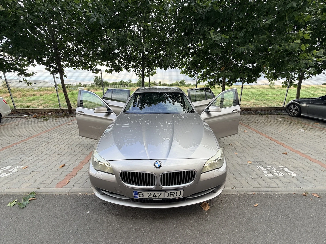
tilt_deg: -14.3
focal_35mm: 14
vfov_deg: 85.7
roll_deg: +0.4
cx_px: 163
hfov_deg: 102.1
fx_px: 132
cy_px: 122
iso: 32
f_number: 2.2
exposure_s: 1/126
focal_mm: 2.22
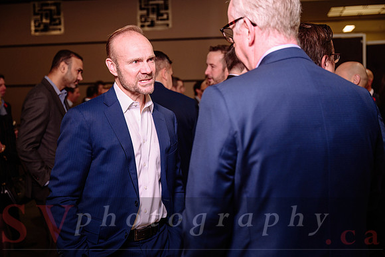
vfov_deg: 28.1
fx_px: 513
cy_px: 128
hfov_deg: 41.1
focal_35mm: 48
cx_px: 192
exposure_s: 1/80
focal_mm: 48
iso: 800
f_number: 3.5
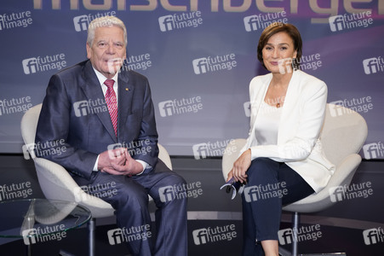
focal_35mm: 39
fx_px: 416
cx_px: 192
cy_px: 128
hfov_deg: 49.6
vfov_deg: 34.2
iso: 2000
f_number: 5
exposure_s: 1/160
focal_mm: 39
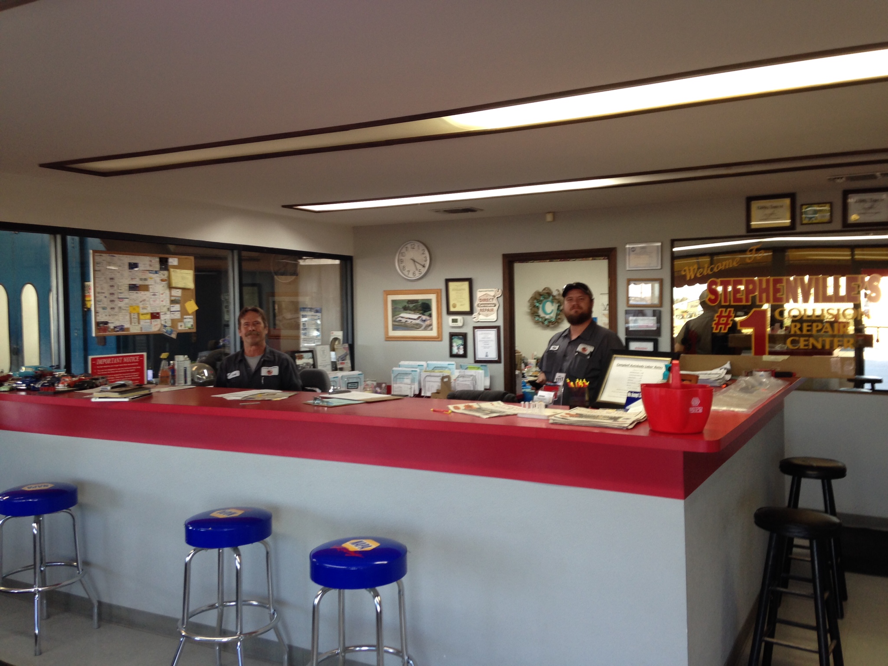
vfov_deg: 42.9
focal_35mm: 33
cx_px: 444
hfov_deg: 55.4
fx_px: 847
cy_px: 333
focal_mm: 4.12
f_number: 2.4
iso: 64
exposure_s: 1/20
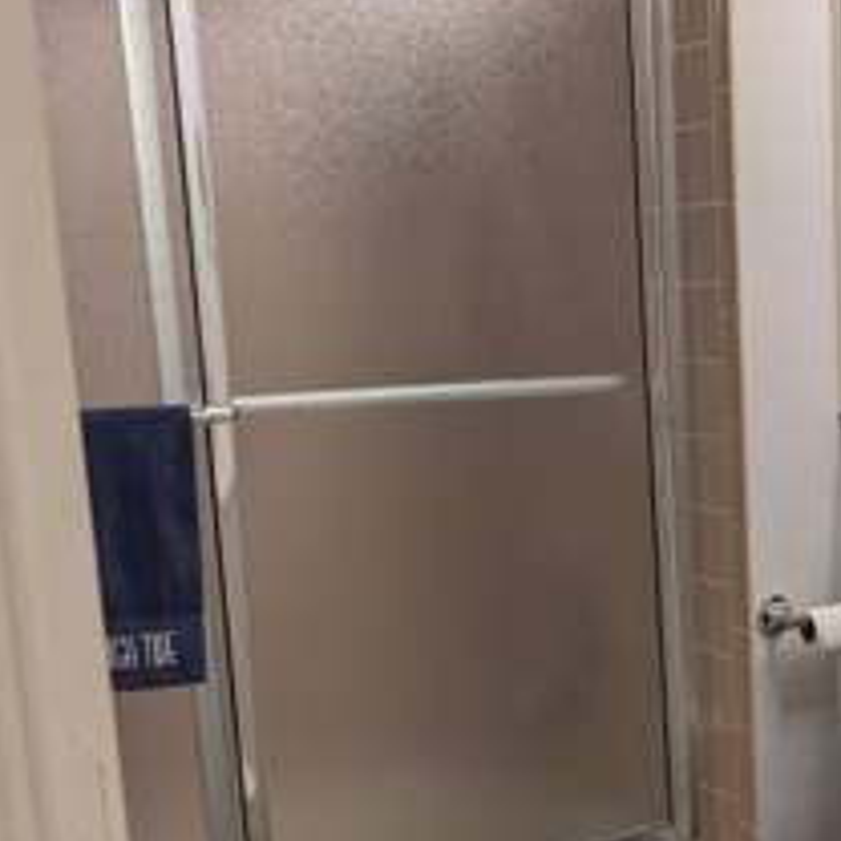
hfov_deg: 25.0
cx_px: 869
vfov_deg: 25.8
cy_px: 720
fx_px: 1787
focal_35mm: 65
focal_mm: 6.9
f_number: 1.68
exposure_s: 1/40
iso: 27
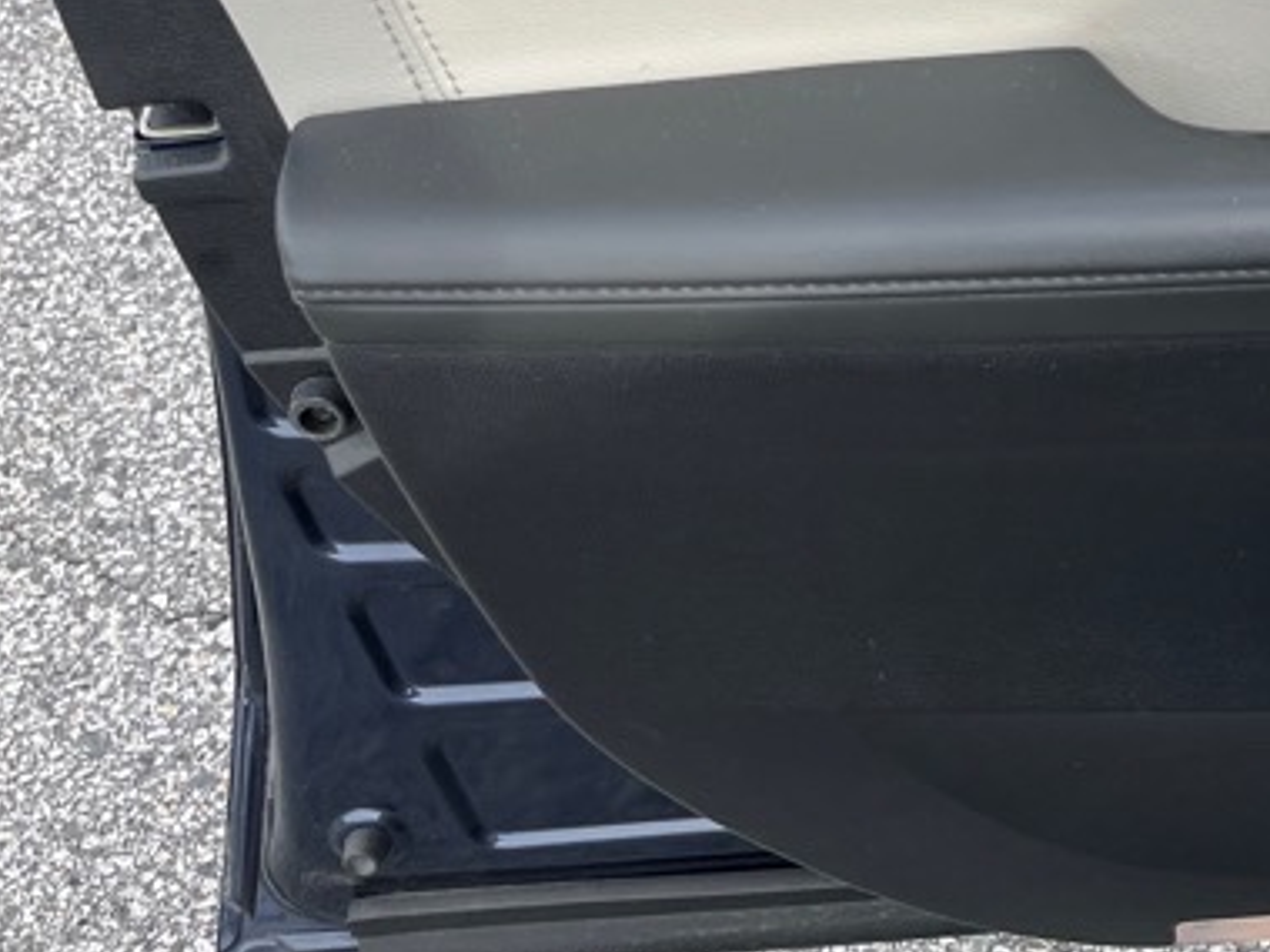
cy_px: -150
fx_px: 2568
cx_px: 1514
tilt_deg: -35.7
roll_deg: +2.7
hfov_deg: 25.1
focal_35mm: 70
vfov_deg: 19.9
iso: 50
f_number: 1.6
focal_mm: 5.1
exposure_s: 1/864
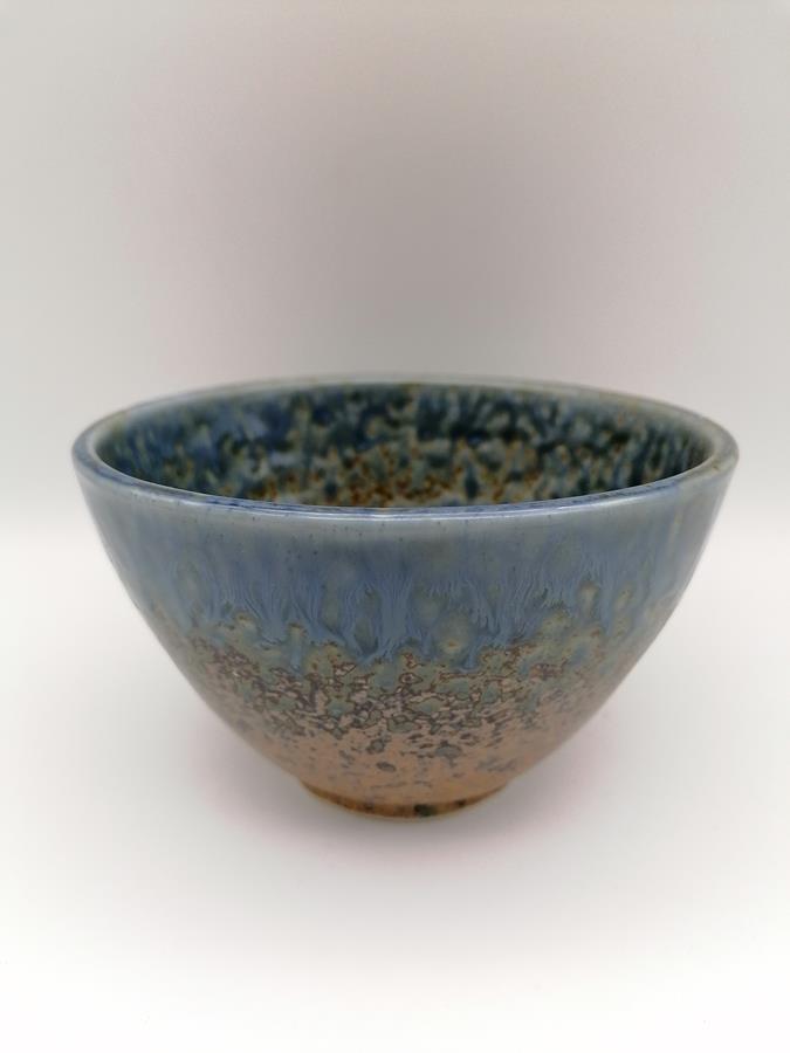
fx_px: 822
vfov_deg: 65.3
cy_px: 526
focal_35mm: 27
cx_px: 395
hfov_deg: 51.4
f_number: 1.8
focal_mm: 4.75
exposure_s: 1/100
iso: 100
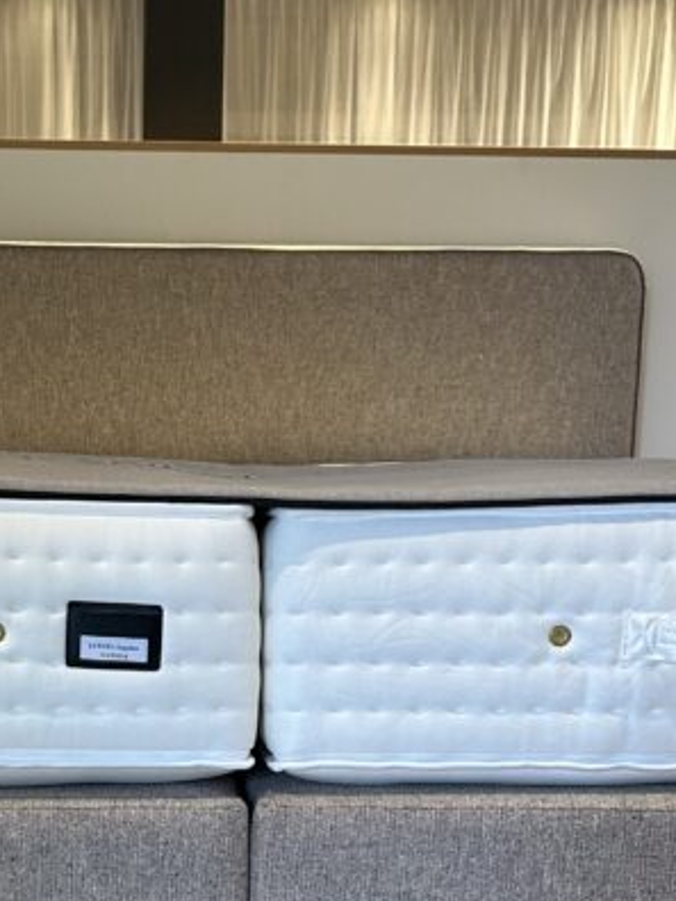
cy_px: 819
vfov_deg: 29.8
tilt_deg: -13.5
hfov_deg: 23.4
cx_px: 173
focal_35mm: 62
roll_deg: -0.3
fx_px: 1614
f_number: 1.78
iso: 200
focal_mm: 6.86
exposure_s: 1/100
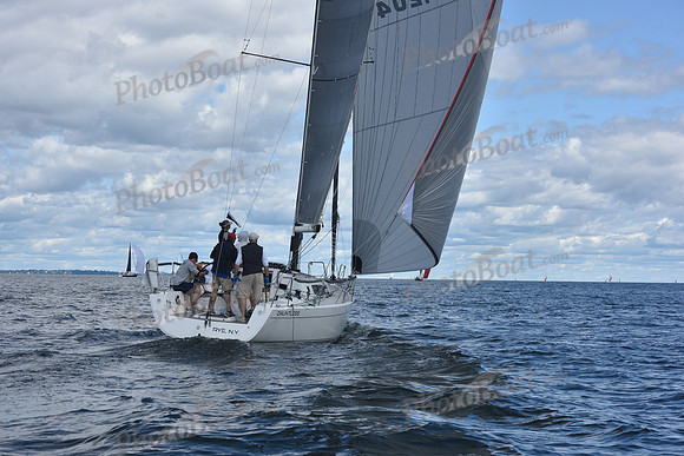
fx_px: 1330
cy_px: 228
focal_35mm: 70
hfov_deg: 28.8
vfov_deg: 19.5
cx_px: 342
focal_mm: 70
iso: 250
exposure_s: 1/800
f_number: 10
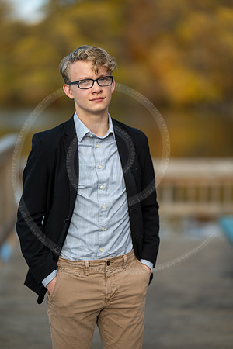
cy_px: 174
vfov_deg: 23.9
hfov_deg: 16.1
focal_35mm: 85
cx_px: 116
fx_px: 825
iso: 50
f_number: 1.2
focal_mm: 85
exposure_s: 1/1600
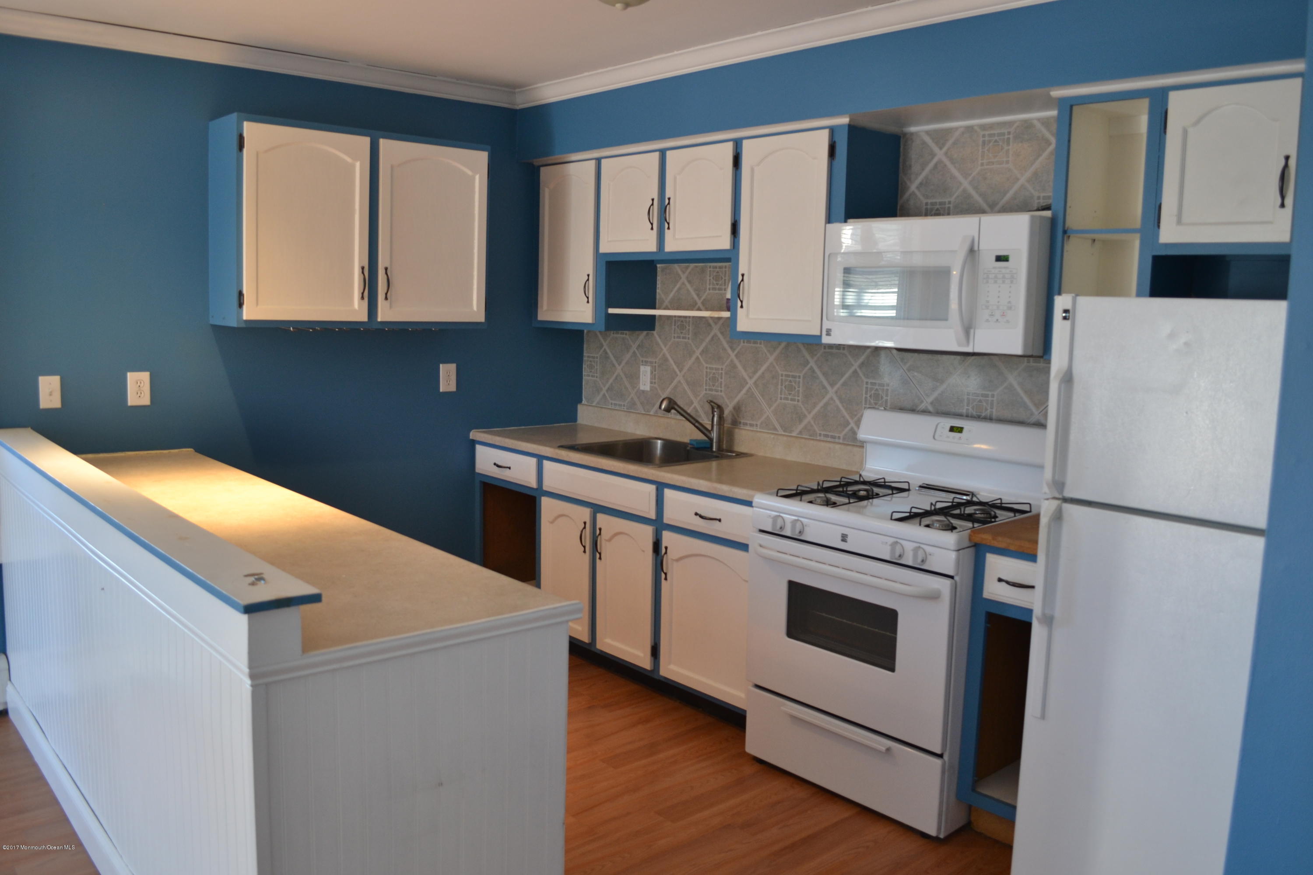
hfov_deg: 67.4
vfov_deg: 47.9
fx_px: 985
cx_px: 656
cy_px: 438
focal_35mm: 27
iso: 400
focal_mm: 18
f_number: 3.5
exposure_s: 1/50
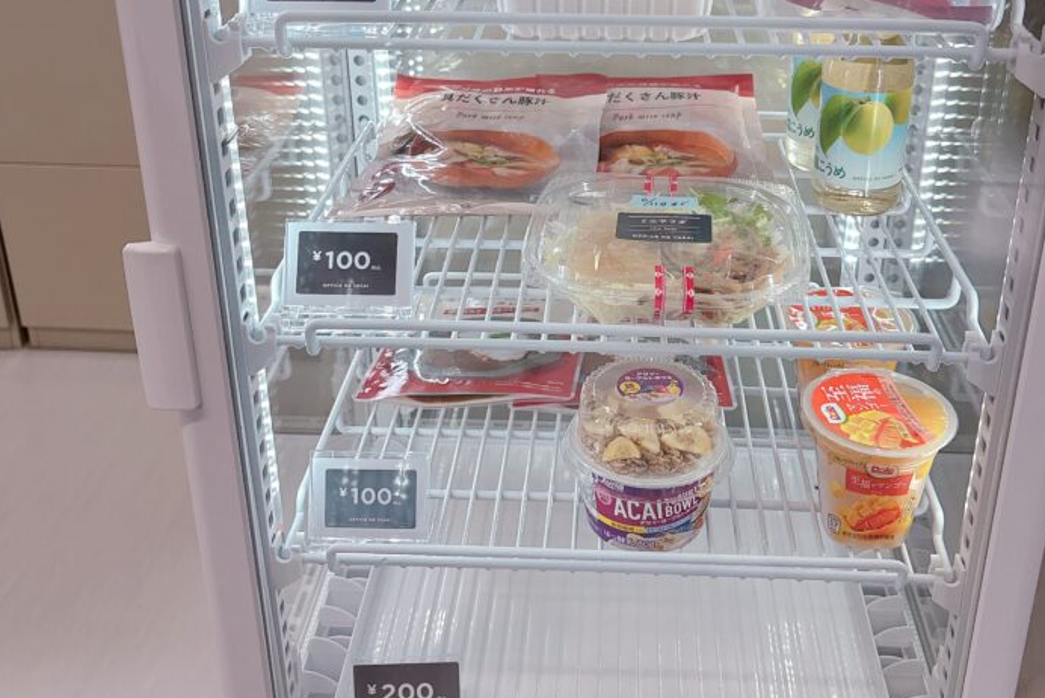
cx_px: 569
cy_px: 208
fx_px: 1162
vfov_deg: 33.0
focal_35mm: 40
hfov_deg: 48.4
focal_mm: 5.96
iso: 50
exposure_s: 1/146
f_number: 1.6
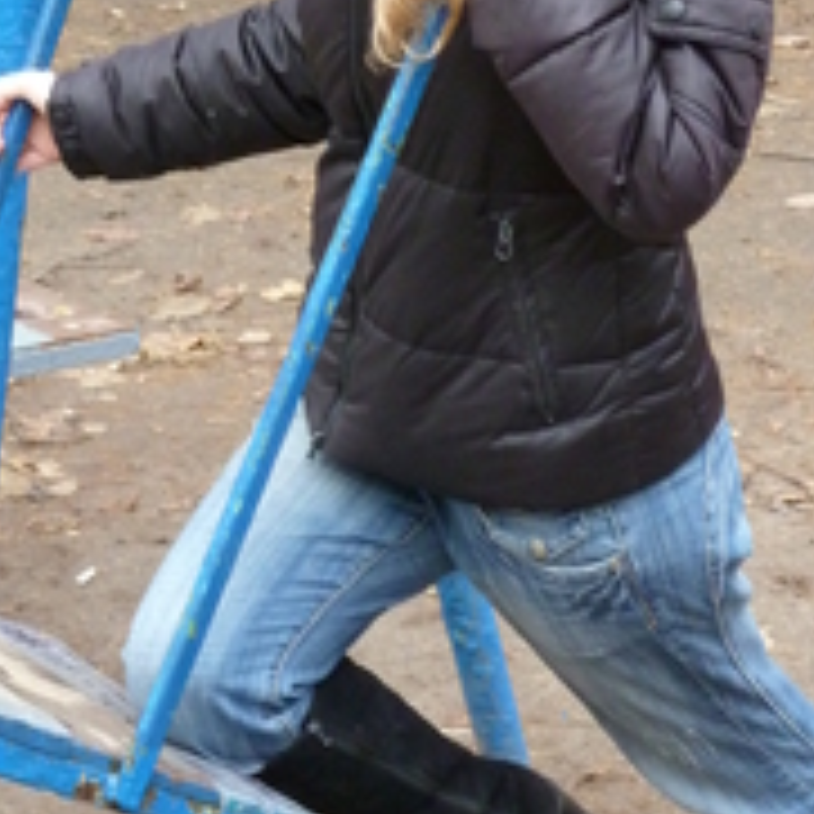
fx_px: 4203
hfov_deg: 11.0
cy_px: 49
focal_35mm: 158
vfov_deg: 11.0
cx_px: 553
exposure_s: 1/40
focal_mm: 11.9
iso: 400
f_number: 4.1
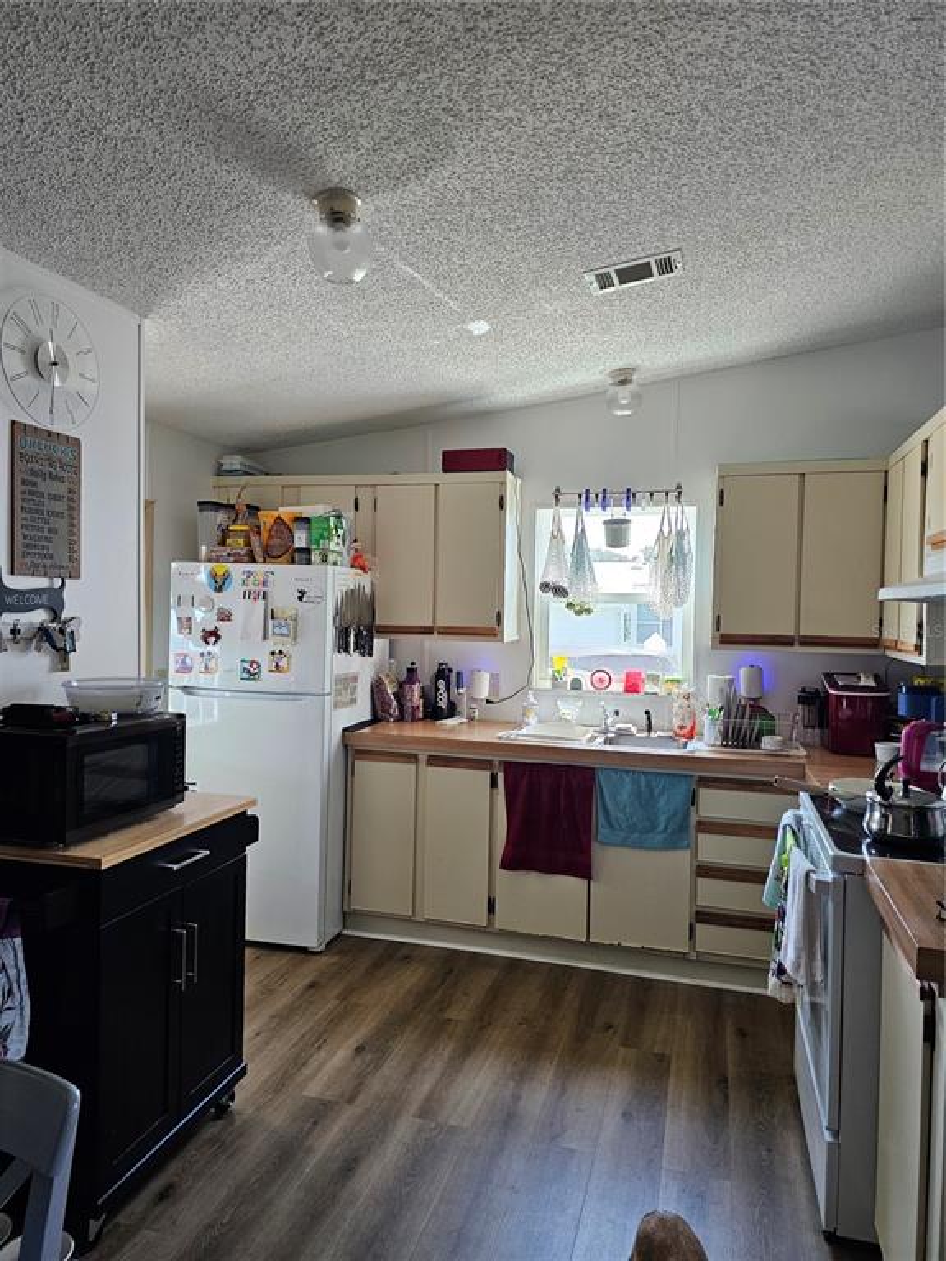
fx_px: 838
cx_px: 473
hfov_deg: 58.9
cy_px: 630
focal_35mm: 23
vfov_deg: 73.9
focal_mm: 6.3
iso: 200
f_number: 1.7
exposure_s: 1/180
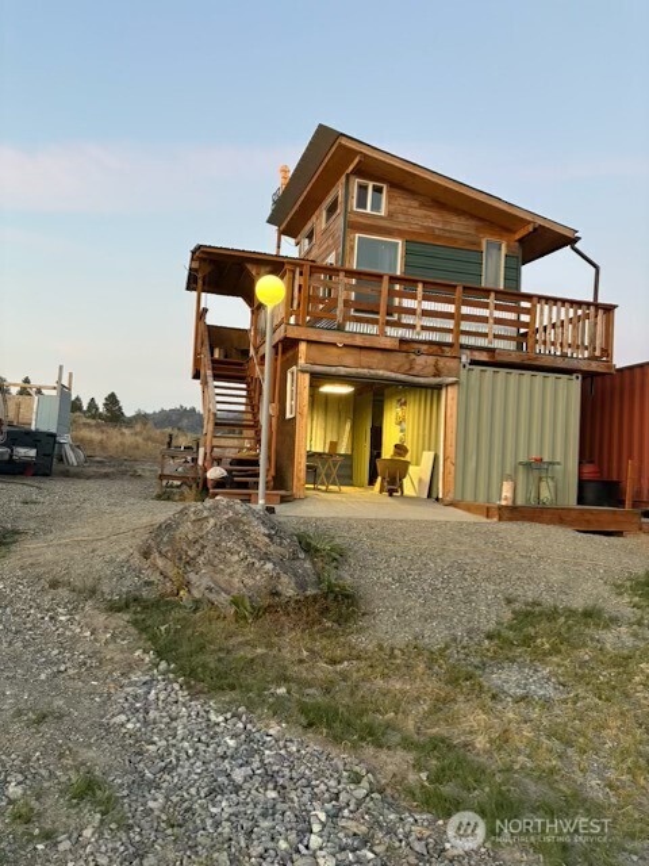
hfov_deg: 53.1
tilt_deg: +6.0
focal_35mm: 26
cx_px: 324
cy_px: 433
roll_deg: -2.9
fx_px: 650
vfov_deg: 67.3
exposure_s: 1/60
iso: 320
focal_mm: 5.96
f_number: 1.6
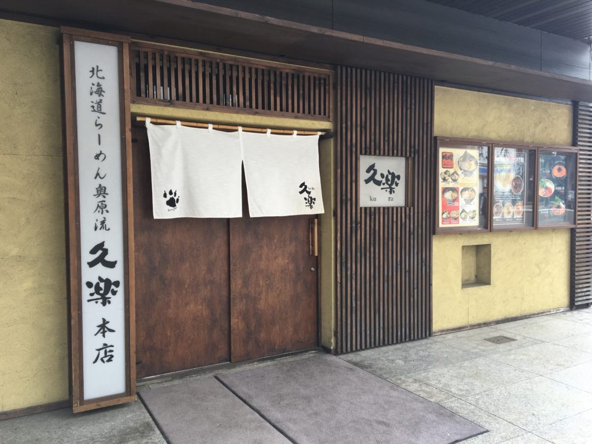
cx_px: 296
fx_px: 496
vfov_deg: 48.2
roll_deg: +0.1
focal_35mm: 29
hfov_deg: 61.7
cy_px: 222
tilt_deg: -2.8
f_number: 2.2
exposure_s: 1/120
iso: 25
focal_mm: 4.15
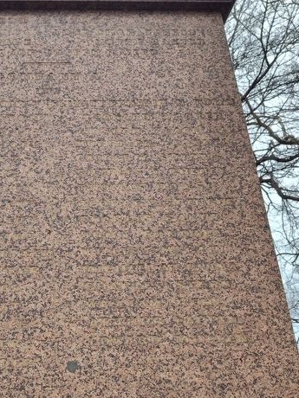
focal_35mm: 40
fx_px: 461
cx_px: 50
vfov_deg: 46.3
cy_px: 255
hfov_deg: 34.6
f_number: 1.8
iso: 100
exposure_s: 1/423
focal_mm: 5.56
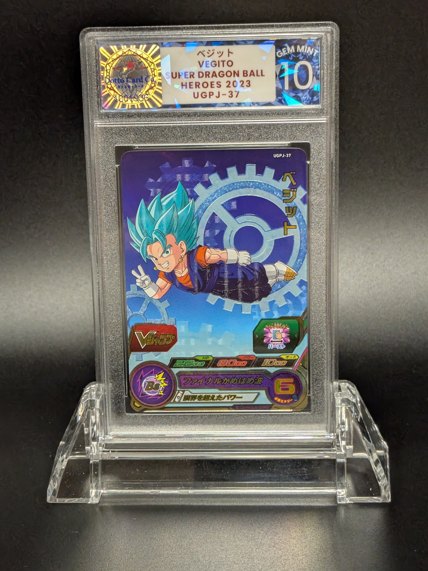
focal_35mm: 49
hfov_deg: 29.7
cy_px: 286
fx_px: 808
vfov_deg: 38.9
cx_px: 214
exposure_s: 1/120
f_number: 1.7
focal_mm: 4.53
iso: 247
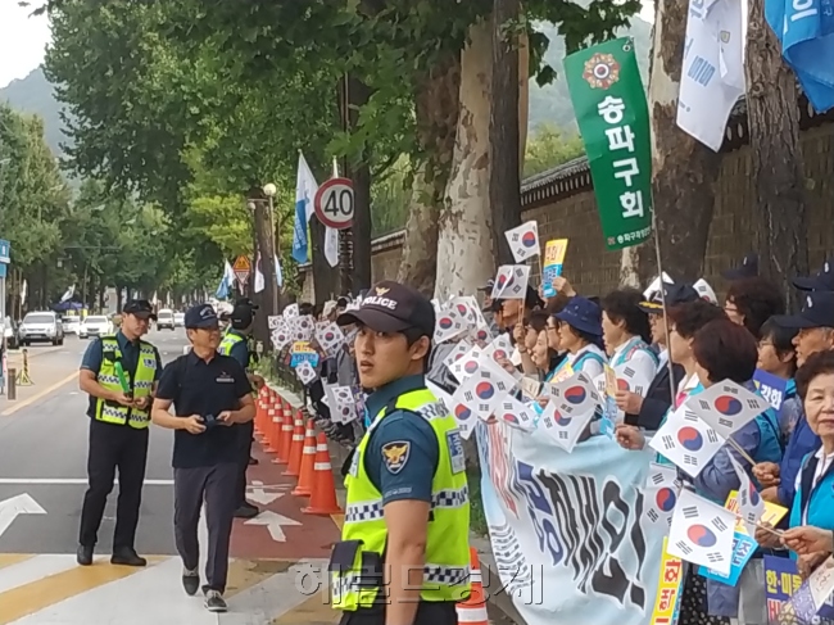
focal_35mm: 24
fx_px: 578
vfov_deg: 56.8
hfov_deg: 71.6
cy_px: 312
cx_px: 417
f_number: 1.9
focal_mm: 3.94
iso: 125
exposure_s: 1/196
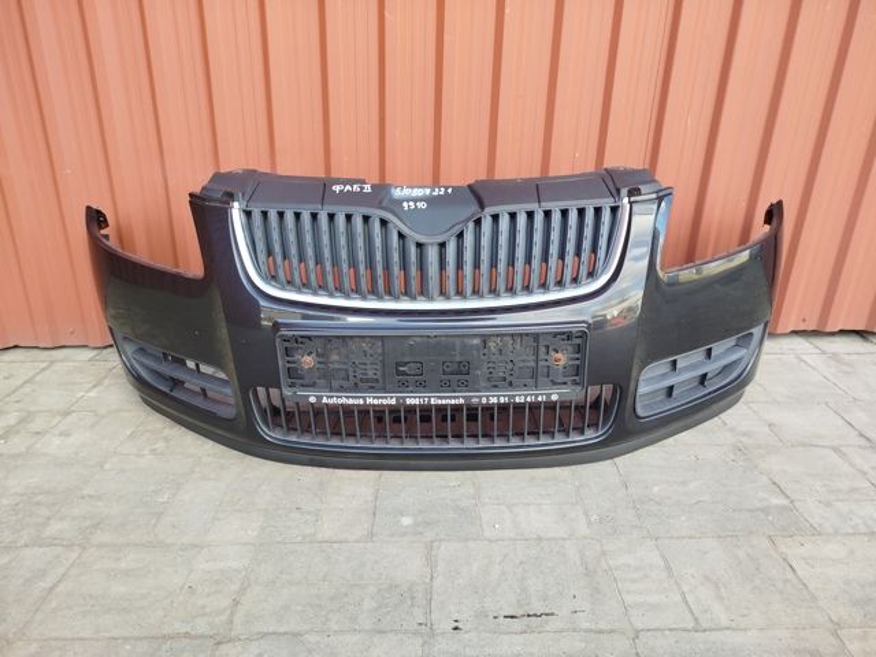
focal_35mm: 24
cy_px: 328
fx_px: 607
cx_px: 438
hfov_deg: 71.6
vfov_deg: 56.8
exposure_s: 1/50
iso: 50
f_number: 1.7
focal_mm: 5.31
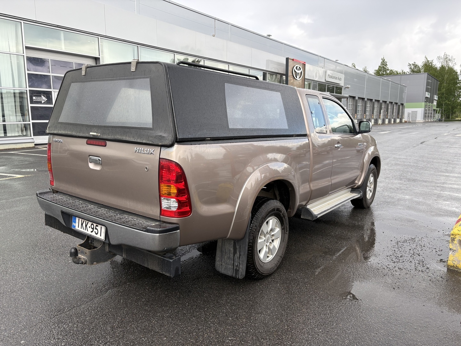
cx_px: 230
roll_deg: +1.0
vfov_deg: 53.1
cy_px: 173
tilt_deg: -9.5
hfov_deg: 67.3
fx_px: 346
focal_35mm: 26
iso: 50
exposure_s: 1/660
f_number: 1.6
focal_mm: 5.96
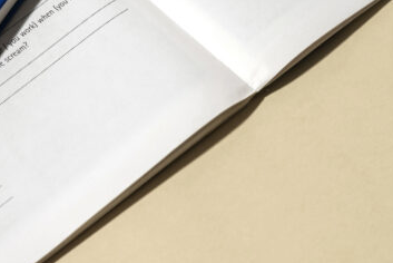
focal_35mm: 145
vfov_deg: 9.3
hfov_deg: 13.5
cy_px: -92
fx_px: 1584
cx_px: -154
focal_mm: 50
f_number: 7.1
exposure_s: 1/125
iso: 160
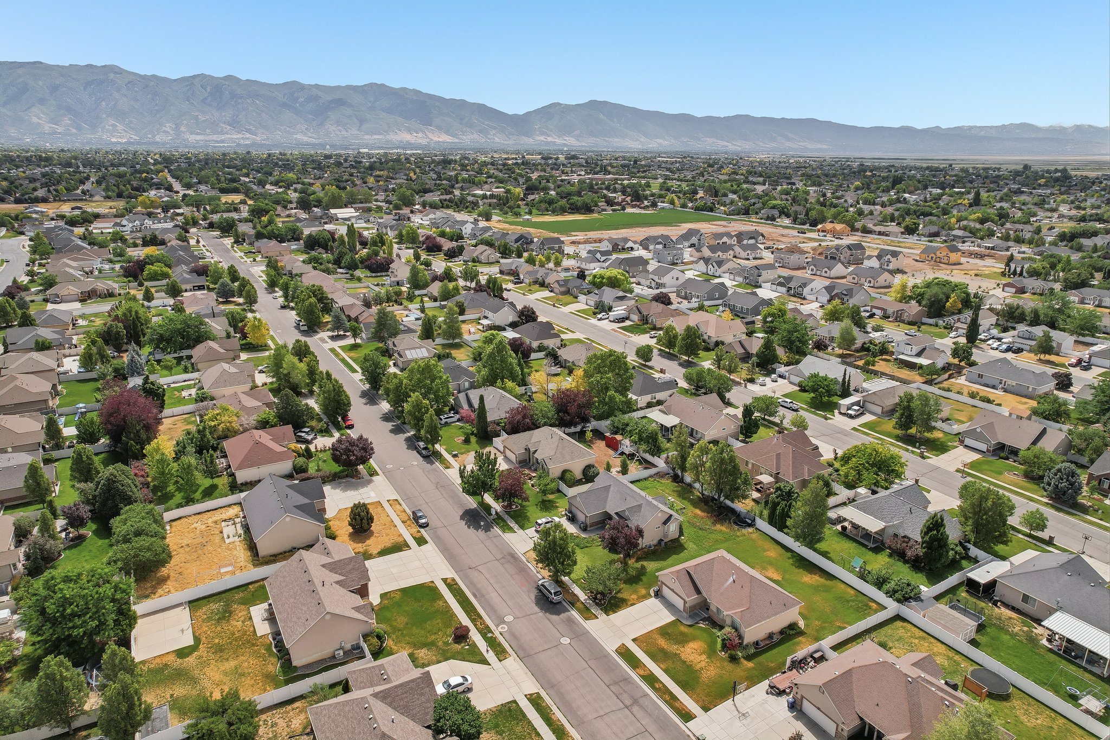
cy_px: 370
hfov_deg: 78.6
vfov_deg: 57.2
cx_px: 555
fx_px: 678
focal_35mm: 22
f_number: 2.8
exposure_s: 1/90
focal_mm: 8.4
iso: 130
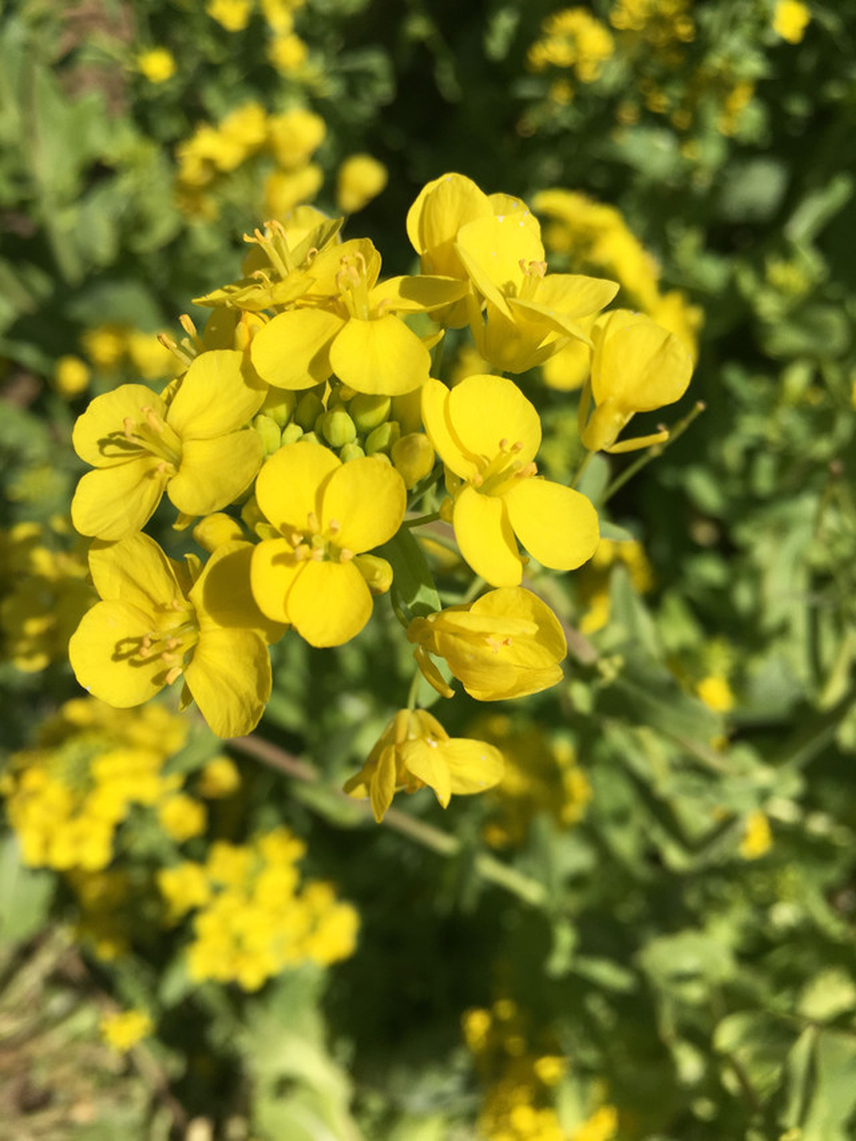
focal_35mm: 29
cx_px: 428
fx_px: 956
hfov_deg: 48.2
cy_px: 570
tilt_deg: -55.2
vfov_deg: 61.7
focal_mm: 4.15
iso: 25
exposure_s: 1/2849
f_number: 2.2
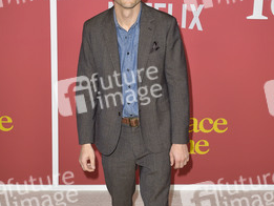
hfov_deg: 34.3
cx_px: 139
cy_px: 144
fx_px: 443
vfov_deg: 25.9
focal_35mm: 56
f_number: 6.3
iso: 400
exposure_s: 1/250
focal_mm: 38
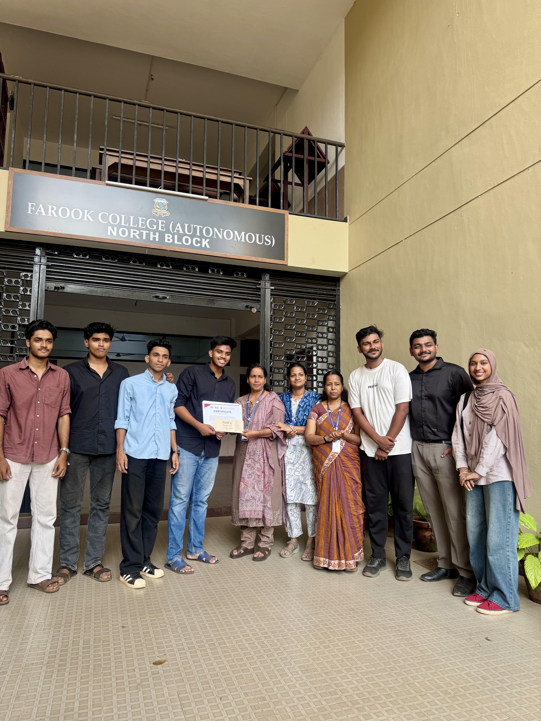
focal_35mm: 24
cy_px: 360
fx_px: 500
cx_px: 270
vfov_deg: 71.6
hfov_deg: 56.8
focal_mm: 6.76
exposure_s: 1/123
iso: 64
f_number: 1.78
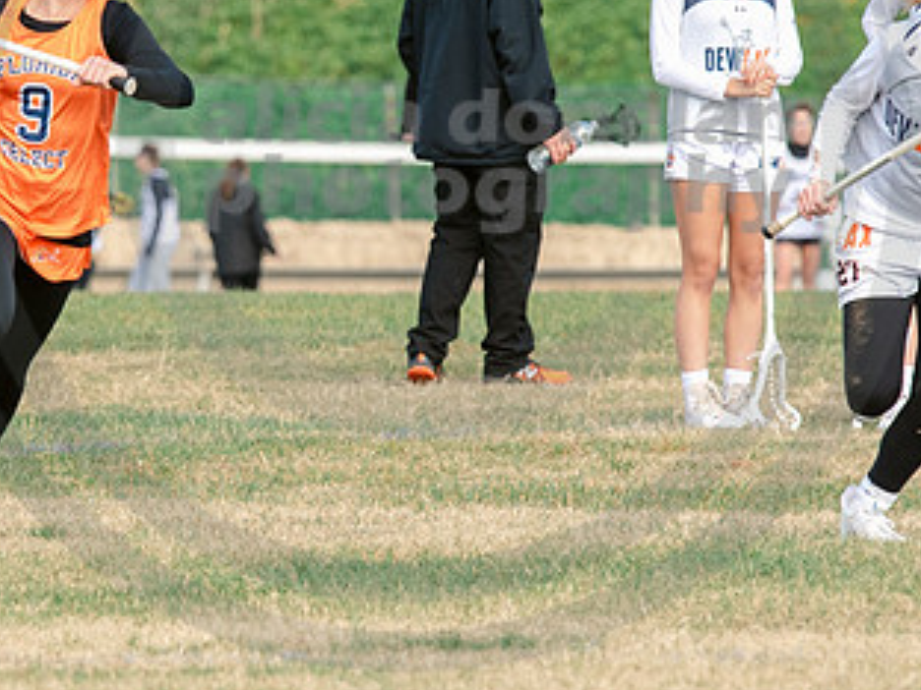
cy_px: 295
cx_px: 89
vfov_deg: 1.8
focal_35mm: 821
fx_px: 21844
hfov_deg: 2.4
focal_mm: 200
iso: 250
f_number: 4
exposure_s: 1/1000
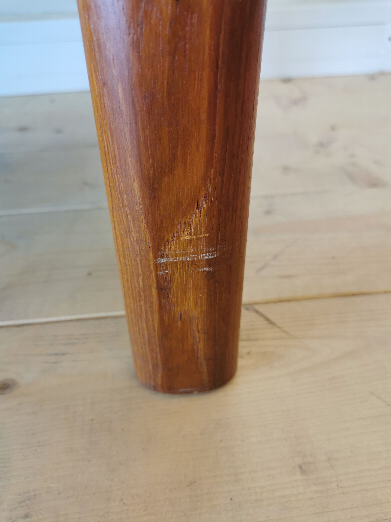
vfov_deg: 65.3
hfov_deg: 51.4
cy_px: 261
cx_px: 196
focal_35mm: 27
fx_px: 407
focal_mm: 5.58
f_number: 1.8
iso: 160
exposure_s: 1/100
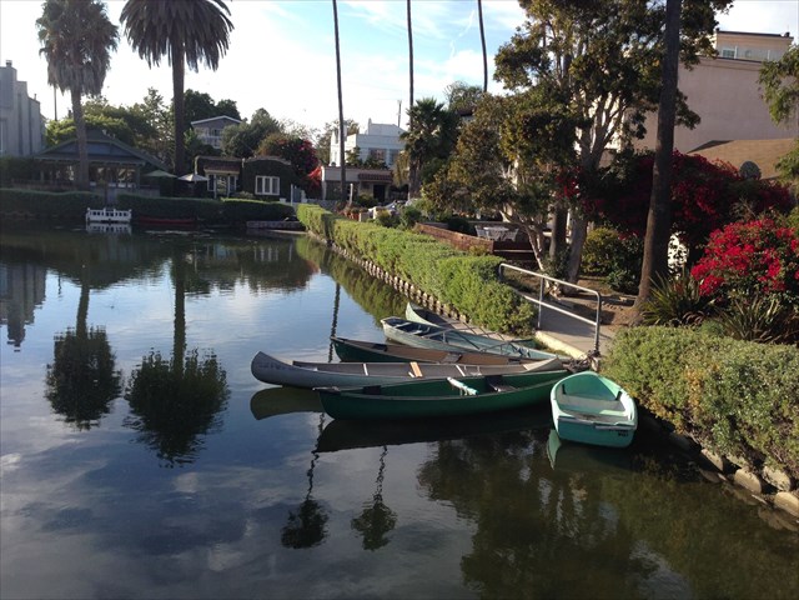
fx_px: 762
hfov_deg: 55.4
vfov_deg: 42.9
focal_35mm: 33
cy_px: 300
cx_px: 400
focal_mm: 4.12
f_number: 2.4
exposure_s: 1/733
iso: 50
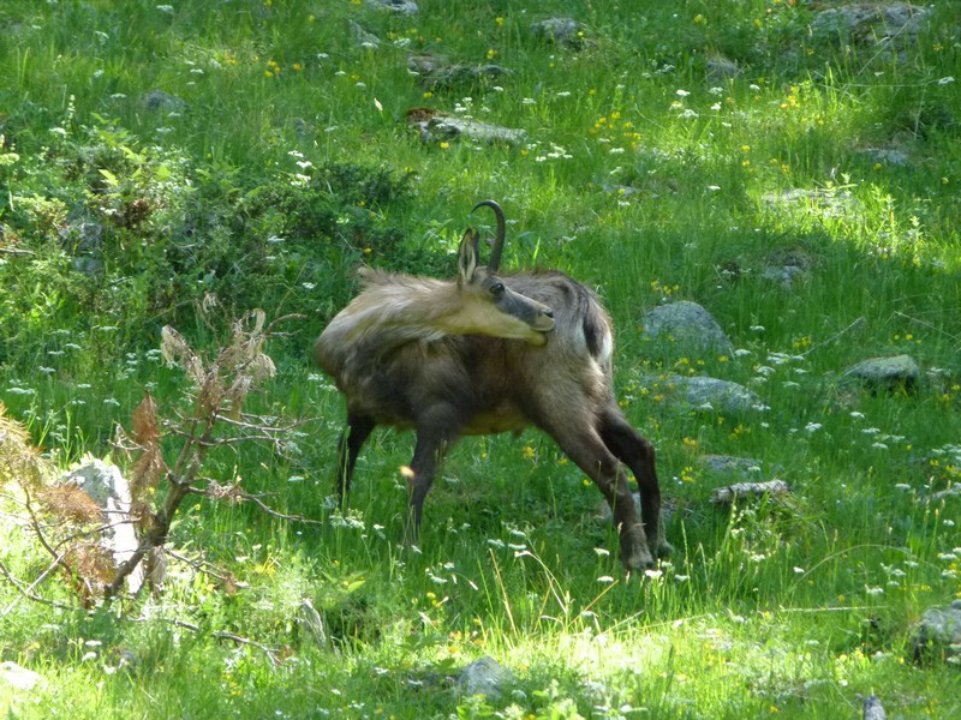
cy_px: 360
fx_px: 16657
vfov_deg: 2.5
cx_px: 480
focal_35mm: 600
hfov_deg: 3.3
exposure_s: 1/125
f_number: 5.2
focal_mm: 108
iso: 320
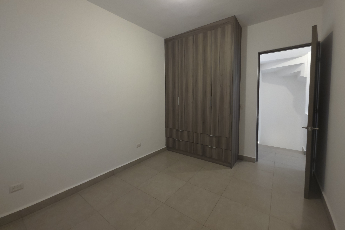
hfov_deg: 104.2
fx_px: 134
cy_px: 108
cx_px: 178
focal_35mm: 14
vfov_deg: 81.1
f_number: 1.9
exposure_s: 1/30
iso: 250
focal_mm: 2.2
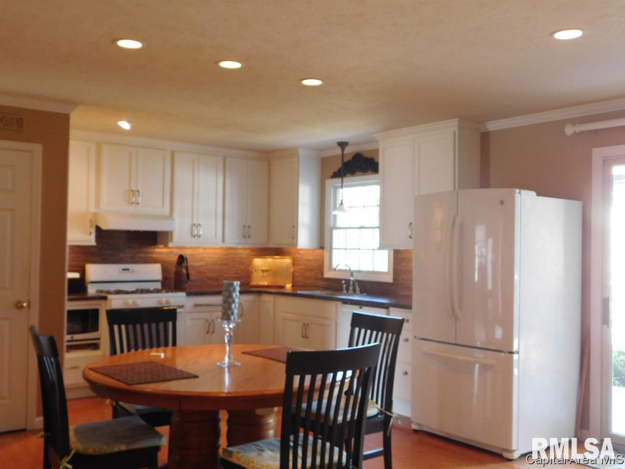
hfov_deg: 51.4
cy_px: 234
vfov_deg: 39.7
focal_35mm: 36
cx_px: 312
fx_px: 650
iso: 360
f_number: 3.5
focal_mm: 6.3
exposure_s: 1/30
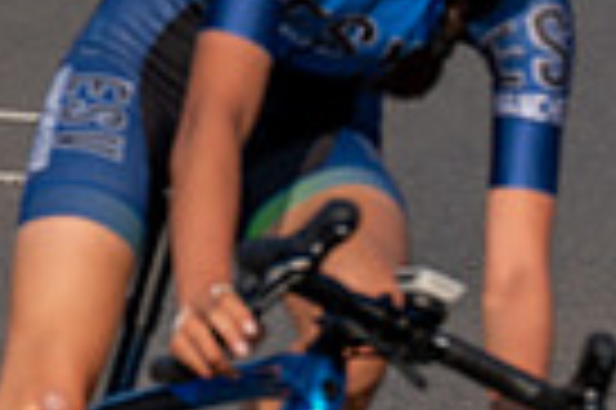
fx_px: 13809
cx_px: -189
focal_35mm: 808
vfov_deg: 1.7
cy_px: -241
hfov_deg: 2.6
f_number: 6.3
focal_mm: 191
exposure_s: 1/1000
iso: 160
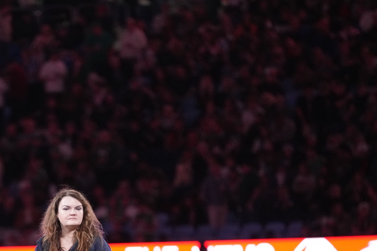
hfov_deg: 4.7
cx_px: 54
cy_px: 268
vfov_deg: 3.2
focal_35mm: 434
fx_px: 4544
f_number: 2.8
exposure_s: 1/640
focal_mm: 200
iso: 5000
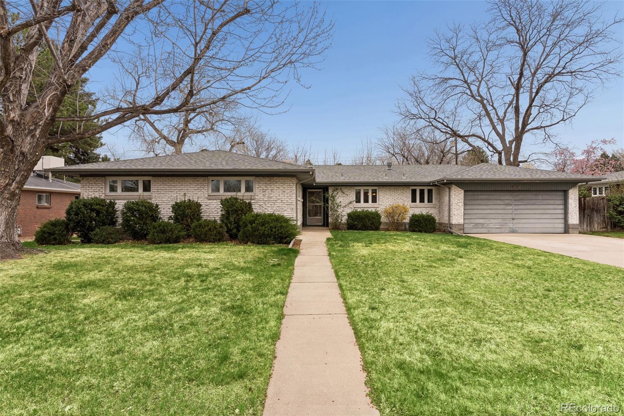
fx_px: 329
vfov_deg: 64.5
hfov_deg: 86.9
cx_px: 312
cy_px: 208
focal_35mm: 19
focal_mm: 19
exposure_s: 1/250
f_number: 9
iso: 400
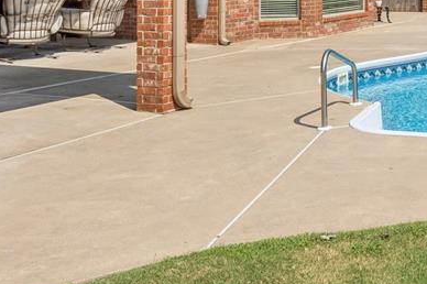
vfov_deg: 19.6
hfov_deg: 27.5
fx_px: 782
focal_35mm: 66
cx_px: 489
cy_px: -33
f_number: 8
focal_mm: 25
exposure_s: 1/1000
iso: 200
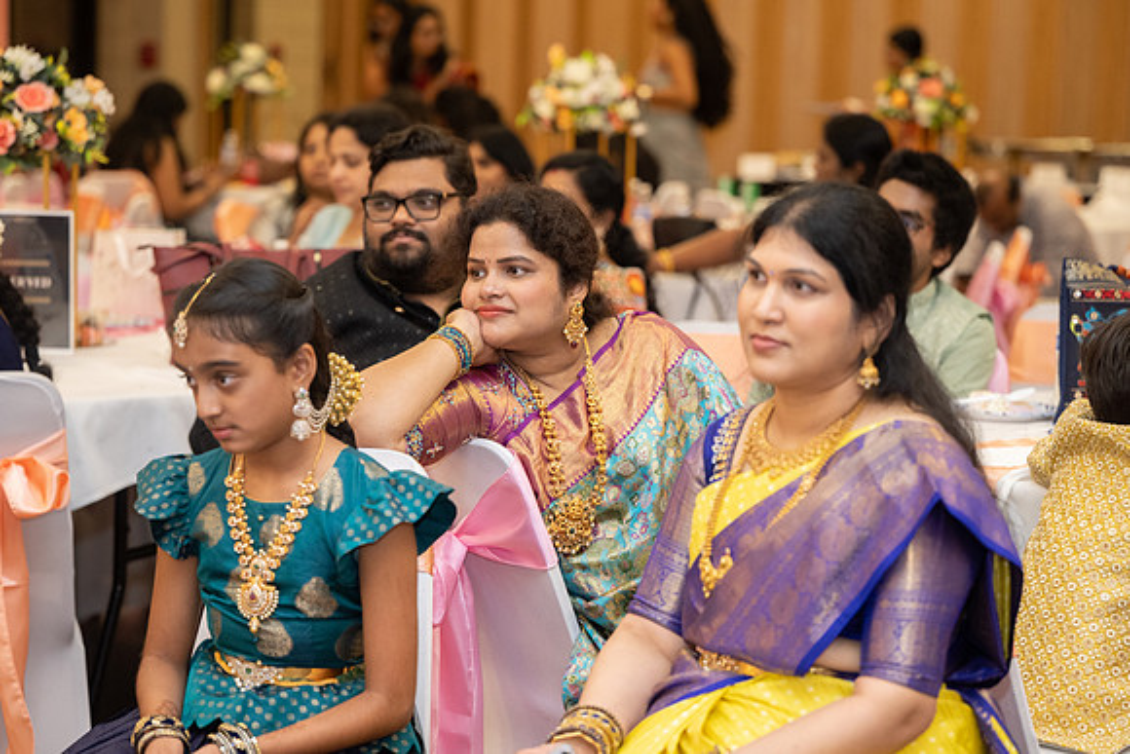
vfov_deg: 14.5
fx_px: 2965
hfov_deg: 21.6
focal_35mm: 94
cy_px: 377
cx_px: 565
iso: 1000
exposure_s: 1/160
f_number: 3.2
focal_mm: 93
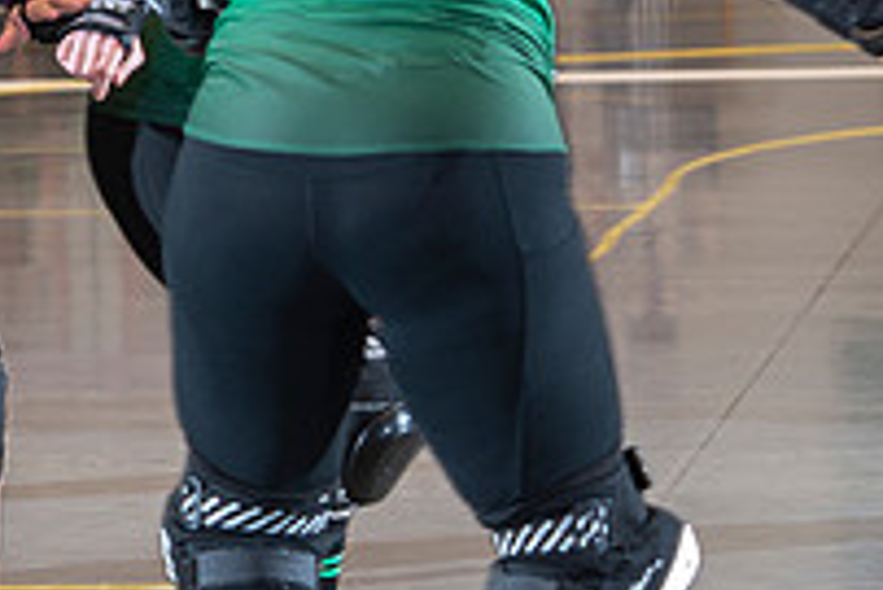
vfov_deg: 4.3
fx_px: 7903
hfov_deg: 6.4
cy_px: 146
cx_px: -210
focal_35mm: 322
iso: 640
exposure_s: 1/160
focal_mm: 112
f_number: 5.6
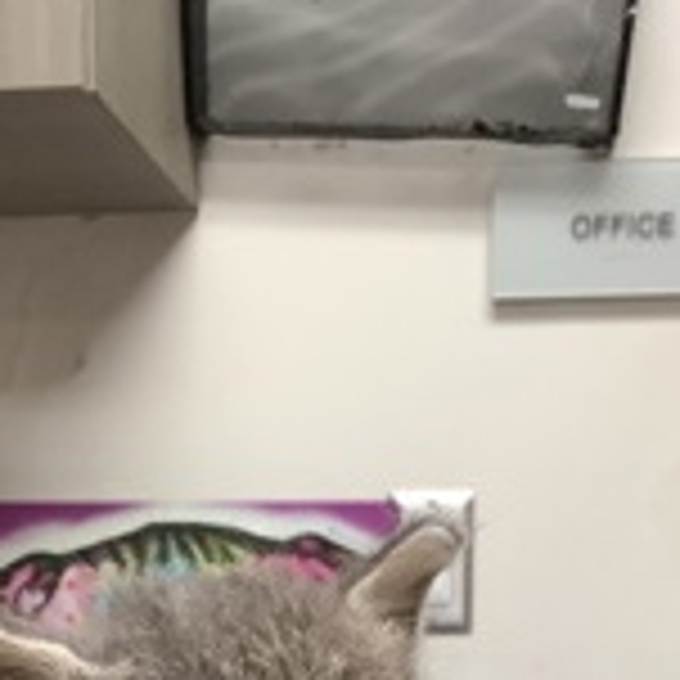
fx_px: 1689
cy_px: 878
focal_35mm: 76
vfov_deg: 20.8
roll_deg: +0.8
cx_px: 331
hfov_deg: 22.8
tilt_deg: -7.8
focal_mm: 3.3
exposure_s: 1/60
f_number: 2.4
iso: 160
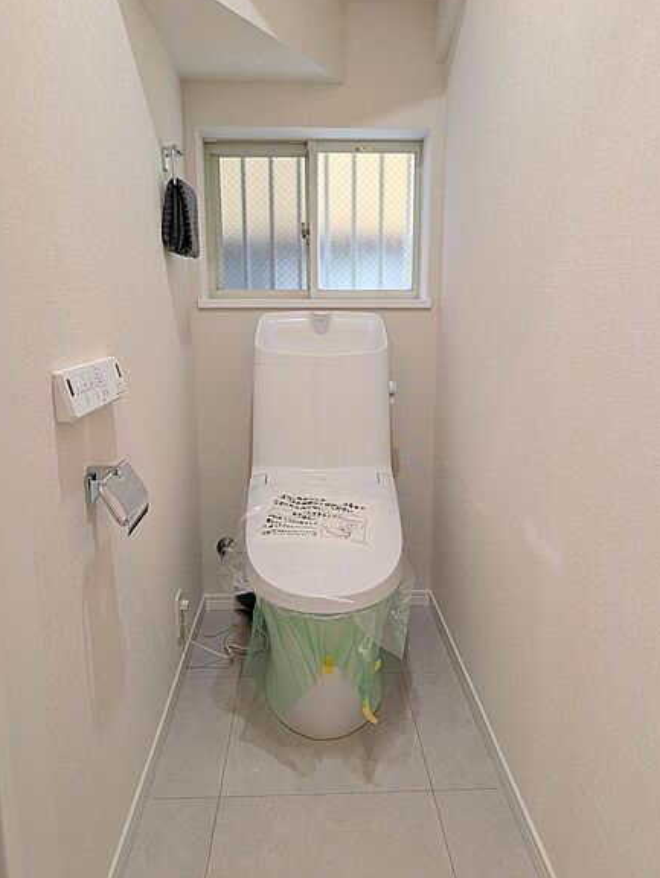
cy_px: 424
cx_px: 328
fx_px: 635
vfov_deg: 69.3
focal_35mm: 25
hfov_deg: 54.9
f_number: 1.68
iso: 84
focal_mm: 6.9
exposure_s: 1/90
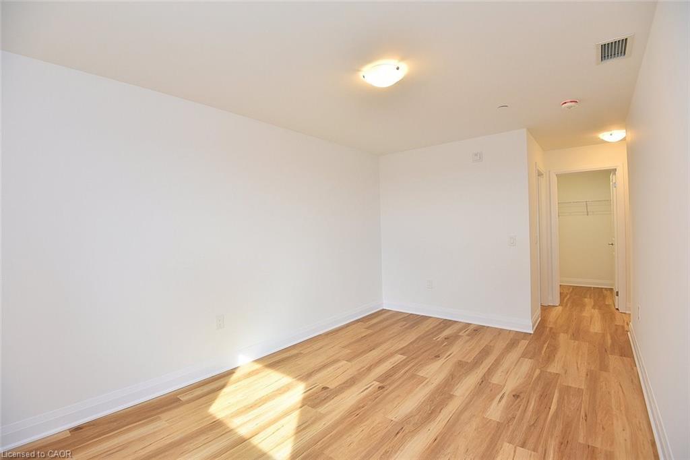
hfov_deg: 96.8
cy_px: 230
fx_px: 307
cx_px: 345
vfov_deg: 73.7
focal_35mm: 16
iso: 320
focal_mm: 16
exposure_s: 1/60
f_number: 5.6
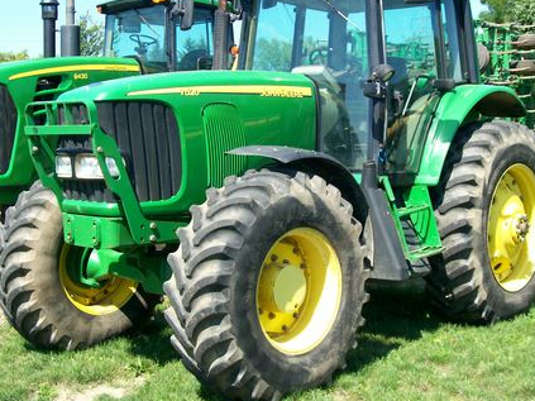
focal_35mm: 54
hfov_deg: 35.5
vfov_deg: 27.0
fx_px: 834
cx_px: 302
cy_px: 163
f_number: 2.9
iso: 80
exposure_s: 1/507
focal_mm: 7
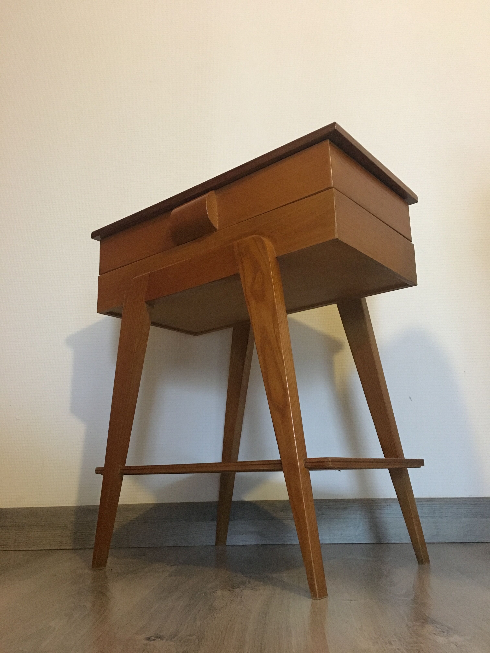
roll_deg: +0.5
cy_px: 326
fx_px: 547
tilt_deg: +14.9
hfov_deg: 48.2
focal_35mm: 29
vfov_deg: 61.7
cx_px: 245
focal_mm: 4.15
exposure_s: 1/17
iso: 500
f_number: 2.2
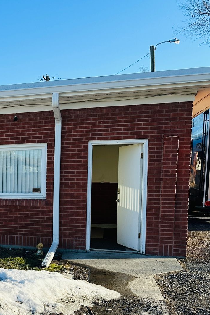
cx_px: -64
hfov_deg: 25.6
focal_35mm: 45
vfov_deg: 43.1
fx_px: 394
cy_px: 208
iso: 80
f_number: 1.78
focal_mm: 6.86
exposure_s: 1/2028
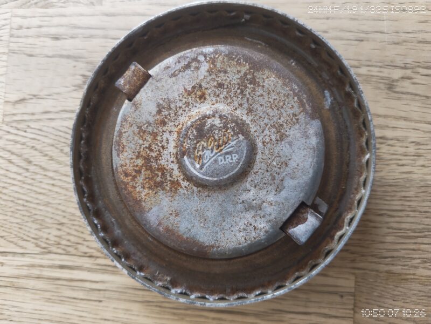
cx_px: 216
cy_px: 162
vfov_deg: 56.8
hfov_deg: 71.6
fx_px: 299
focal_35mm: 24
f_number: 1.88
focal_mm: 5.56
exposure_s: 1/33.3
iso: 893
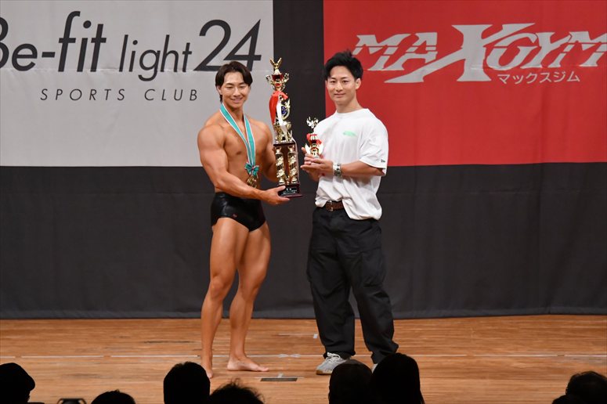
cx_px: 304
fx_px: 4298
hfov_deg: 8.1
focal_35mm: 255
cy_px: 202
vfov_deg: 5.4
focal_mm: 170
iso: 5000
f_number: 5.6
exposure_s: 1/400
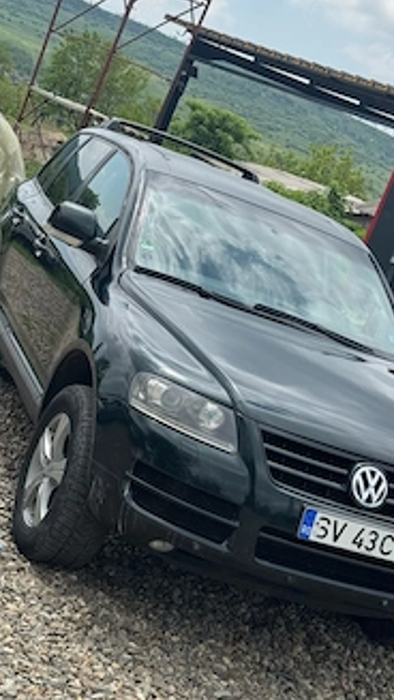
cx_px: 244
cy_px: 332
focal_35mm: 64
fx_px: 1188
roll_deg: -23.7
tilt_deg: -7.2
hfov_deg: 18.8
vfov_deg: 32.8
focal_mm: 6.76
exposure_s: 1/3817
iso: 64
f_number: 1.78
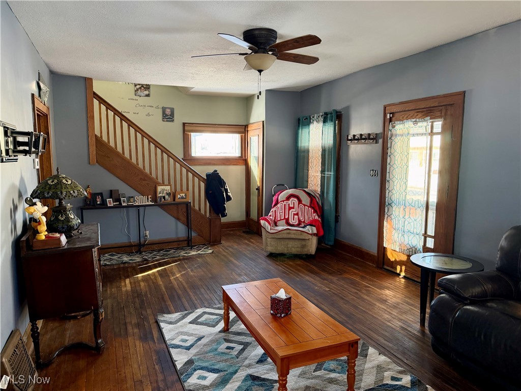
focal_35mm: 24
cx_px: 260
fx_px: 361
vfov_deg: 56.8
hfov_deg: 71.6
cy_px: 196
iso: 200
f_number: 1.78
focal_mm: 6.76
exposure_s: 1/62
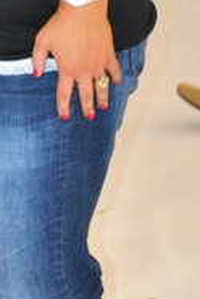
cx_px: -189
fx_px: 1826
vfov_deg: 9.3
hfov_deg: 6.1
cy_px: -15
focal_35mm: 220
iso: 200
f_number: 5
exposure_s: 1/60
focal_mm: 34
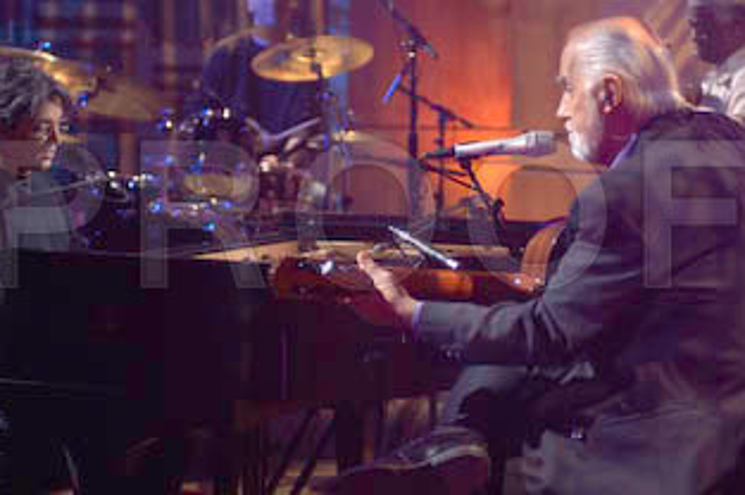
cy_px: 259
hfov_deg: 16.5
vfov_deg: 11.0
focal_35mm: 125
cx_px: 355
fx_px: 2577
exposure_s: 1/60
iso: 800
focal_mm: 65
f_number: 2.8
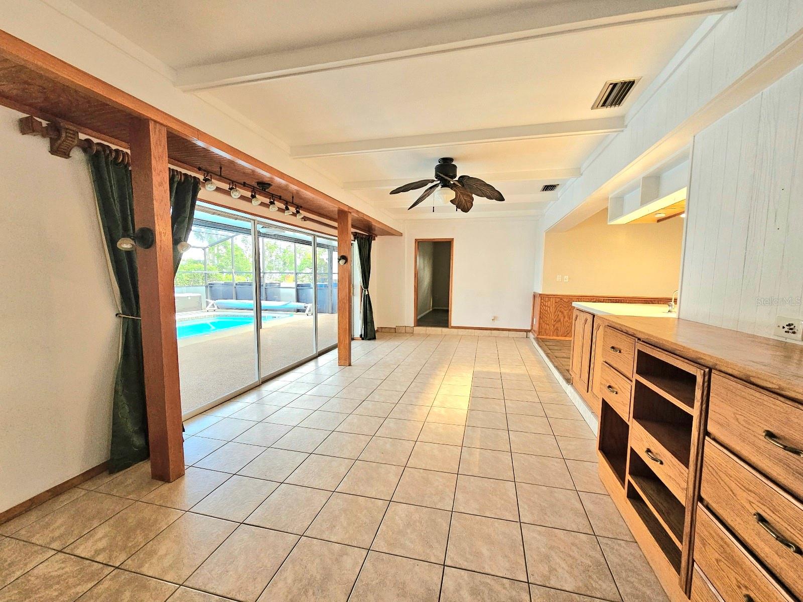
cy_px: 301
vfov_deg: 89.9
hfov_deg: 106.2
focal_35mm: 13
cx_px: 402
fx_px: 302
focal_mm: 2.2
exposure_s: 1/60.2
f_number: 2.2
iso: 320
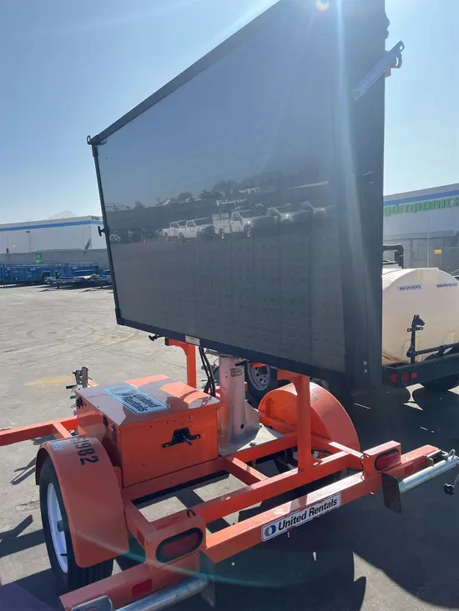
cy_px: 306
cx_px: 230
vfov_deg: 67.3
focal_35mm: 26
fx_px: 460
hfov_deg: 53.1
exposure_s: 1/2967
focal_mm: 5.1
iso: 50
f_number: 1.6
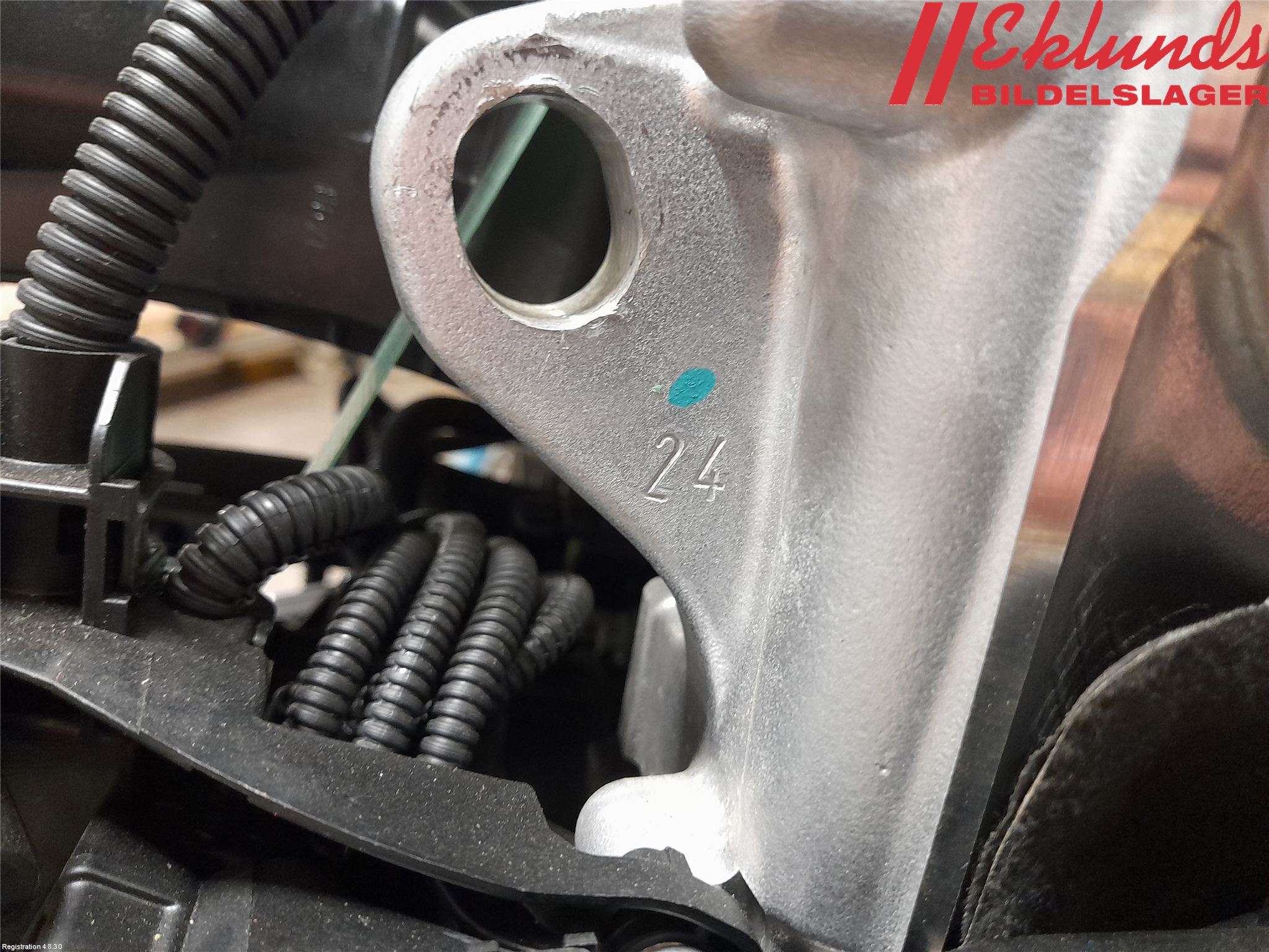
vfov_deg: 54.9
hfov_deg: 69.4
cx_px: 634
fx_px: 916
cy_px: 476
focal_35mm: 25
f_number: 2
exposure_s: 1/25
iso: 400
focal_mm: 4.6
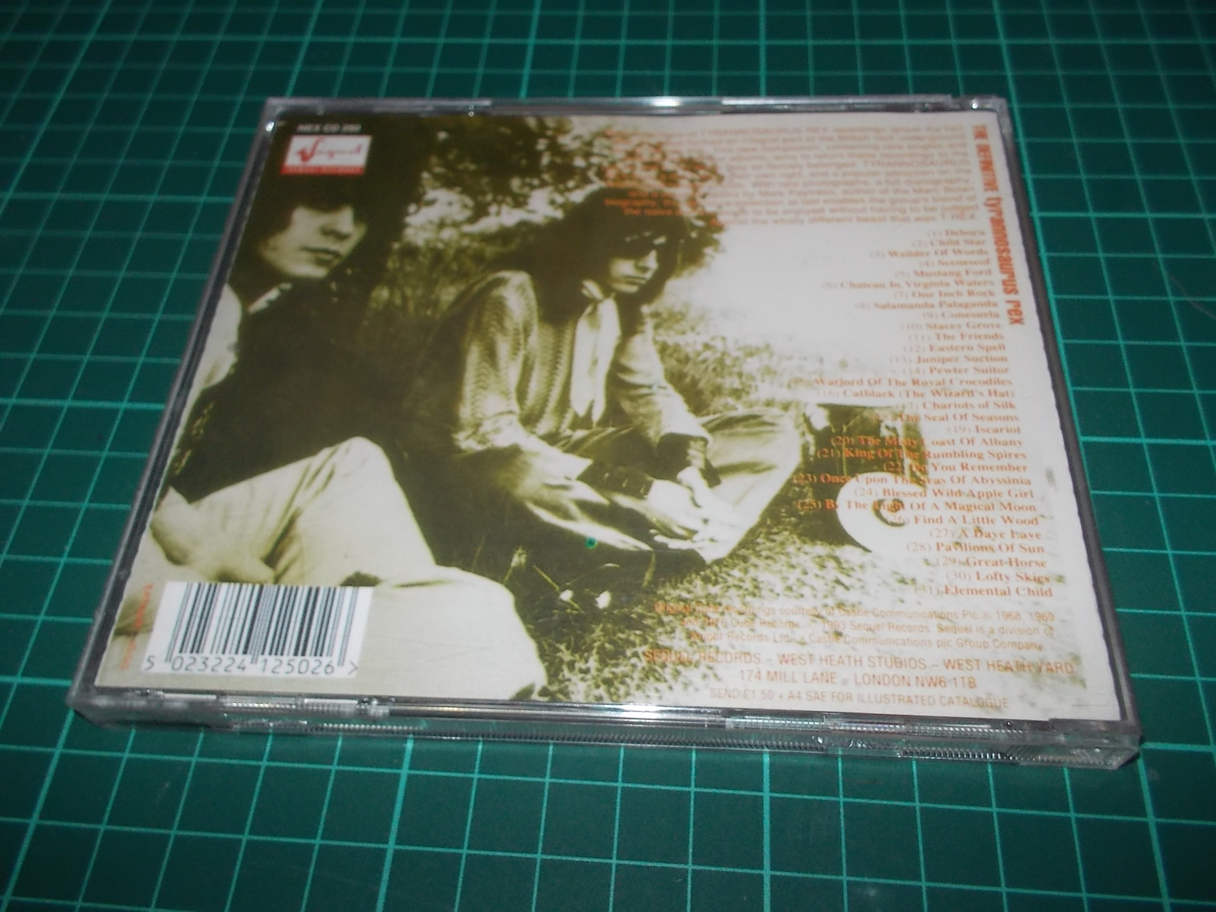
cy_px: 456
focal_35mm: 29
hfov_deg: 61.7
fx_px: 1019
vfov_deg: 48.2
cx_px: 608
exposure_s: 1/30
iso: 200
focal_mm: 4.1
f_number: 3.3
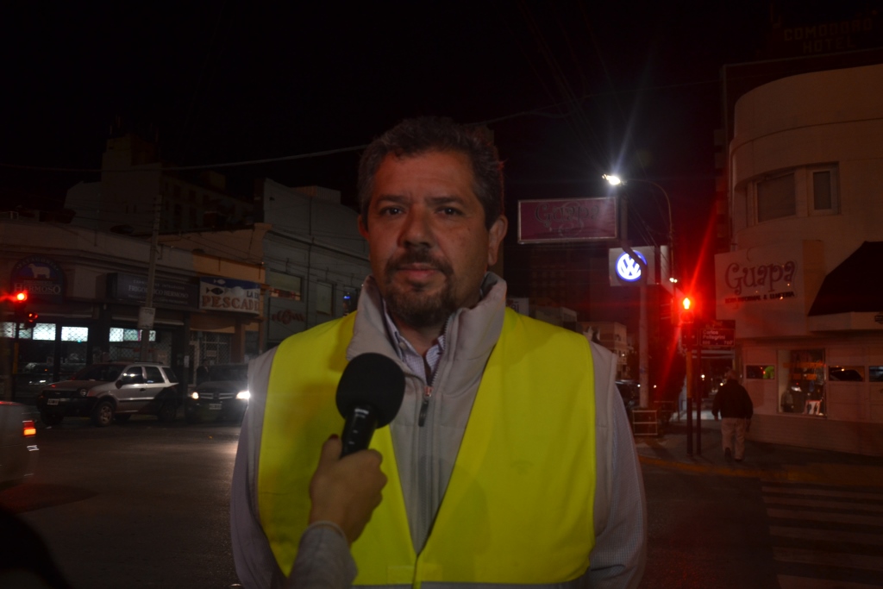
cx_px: 442
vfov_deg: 41.7
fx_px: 773
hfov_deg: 59.5
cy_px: 294
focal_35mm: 32
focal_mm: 21
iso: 400
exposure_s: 1/15
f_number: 3.8
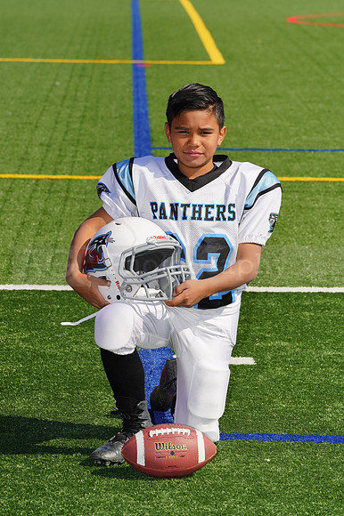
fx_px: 2626
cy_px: 258
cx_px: 172
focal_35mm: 183
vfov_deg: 11.2
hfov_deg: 7.5
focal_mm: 183
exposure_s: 1/250
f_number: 11
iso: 100
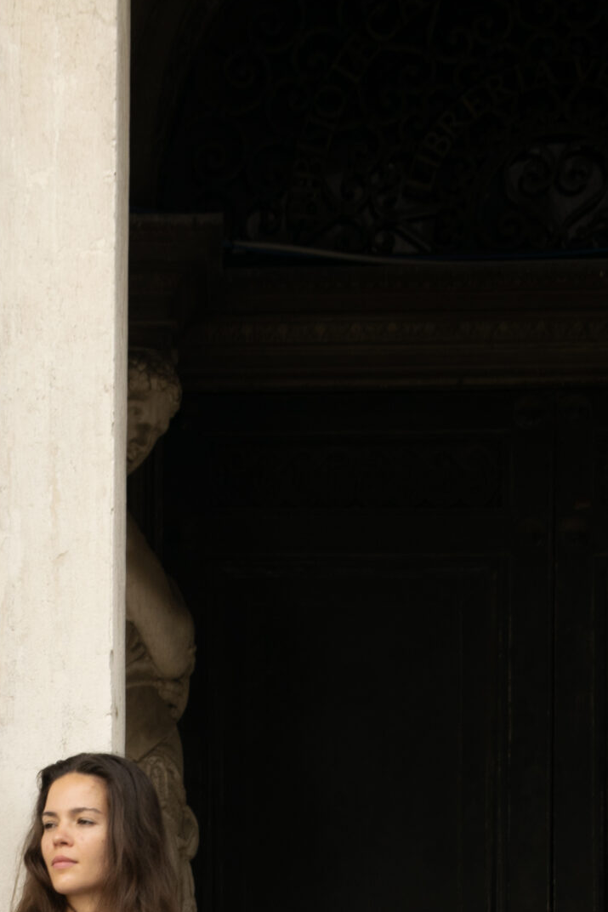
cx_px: 87
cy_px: 914
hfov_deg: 8.5
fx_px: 4082
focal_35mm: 161
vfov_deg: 12.6
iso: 200
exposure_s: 1/125
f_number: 7.1
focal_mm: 45
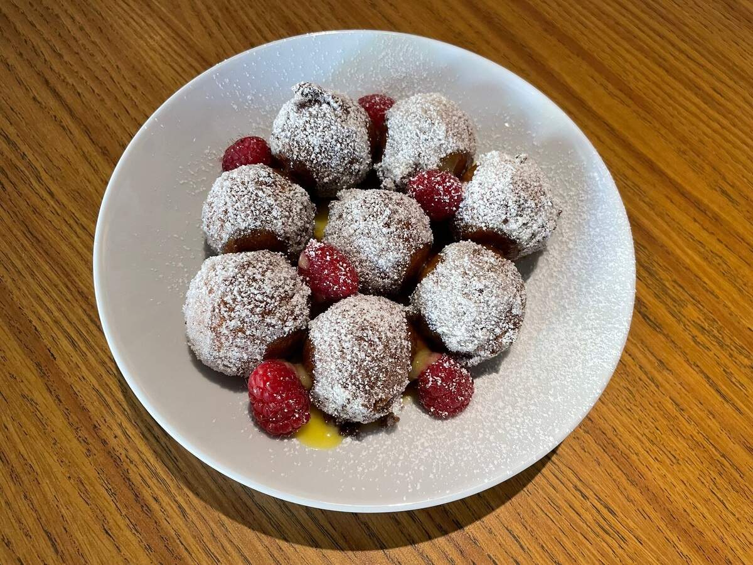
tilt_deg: -65.3
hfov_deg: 67.3
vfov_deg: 53.1
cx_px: 376
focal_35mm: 26
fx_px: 566
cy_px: 282
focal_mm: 4.2
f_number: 1.6
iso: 160
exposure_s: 1/60
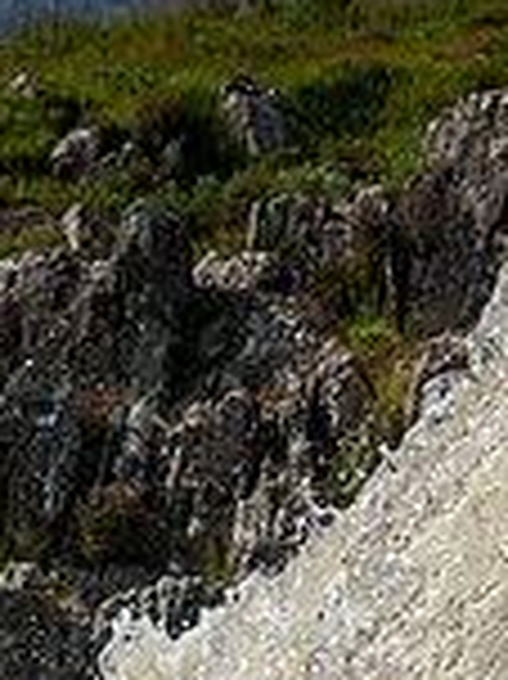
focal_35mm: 318
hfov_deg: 4.7
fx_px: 6231
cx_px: 256
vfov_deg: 6.2
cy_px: 680
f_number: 2.8
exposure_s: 1/6400
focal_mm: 40
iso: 400
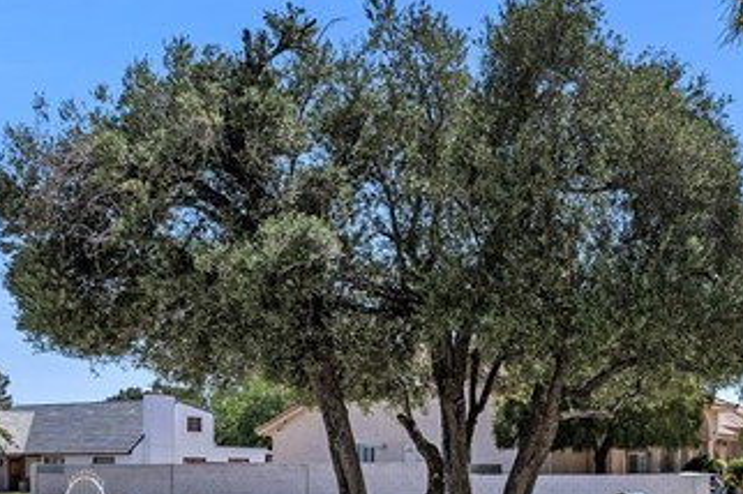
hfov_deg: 35.0
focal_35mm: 54
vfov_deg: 24.0
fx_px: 1113
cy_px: 488
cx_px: 655
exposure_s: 1/500
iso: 100
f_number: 14
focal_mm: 16
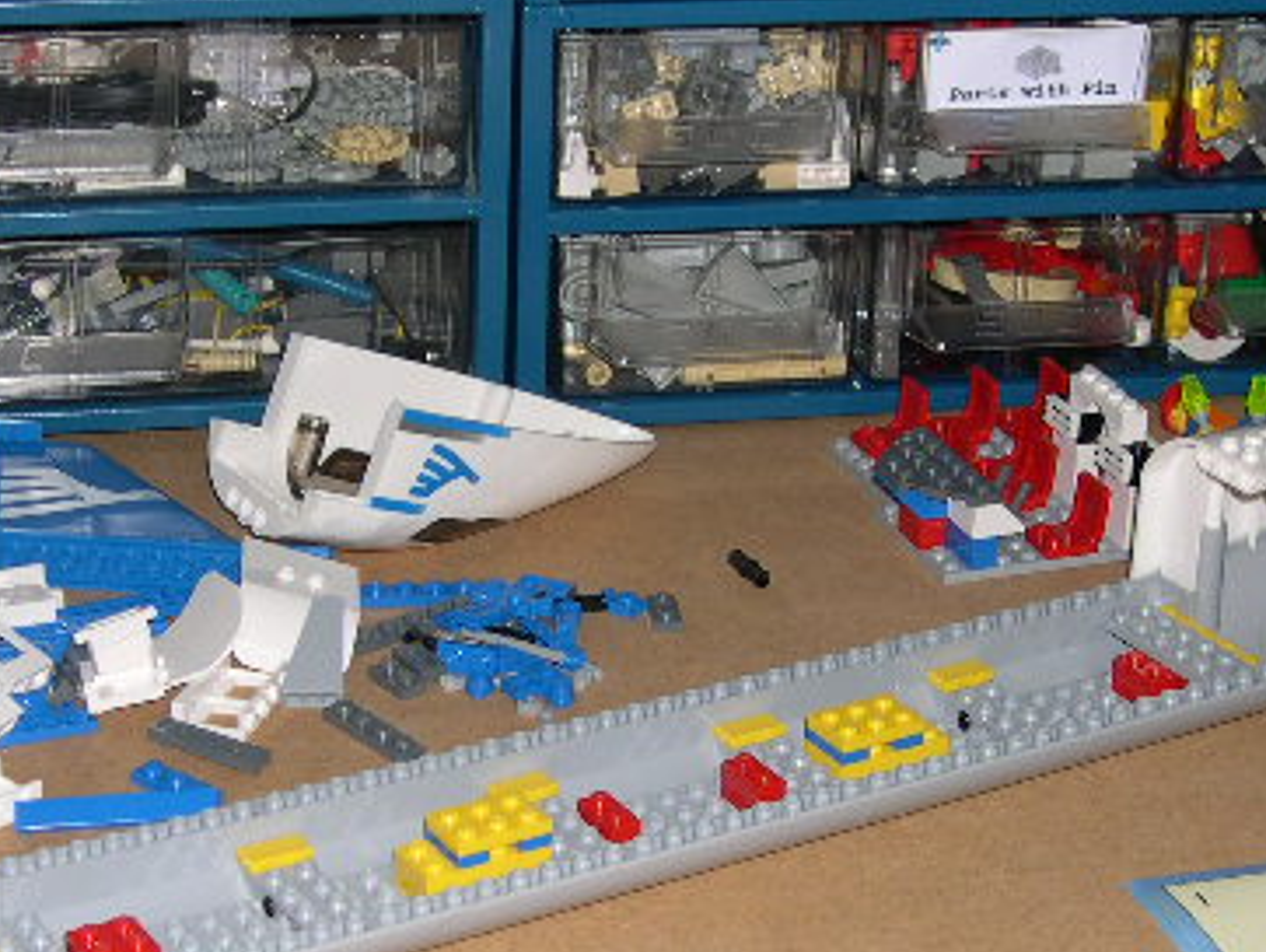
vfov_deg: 17.8
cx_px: 574
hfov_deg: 23.5
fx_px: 3038
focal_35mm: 83
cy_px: 560
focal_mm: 10.1
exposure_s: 1/60
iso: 100
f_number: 3.1
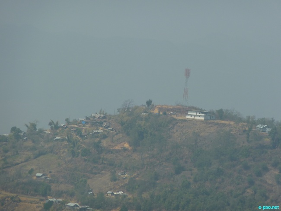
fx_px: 2436
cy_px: 106
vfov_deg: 5.0
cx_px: 140
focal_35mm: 300
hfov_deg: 6.6
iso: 80
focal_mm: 49.2
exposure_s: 1/640
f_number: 5.6
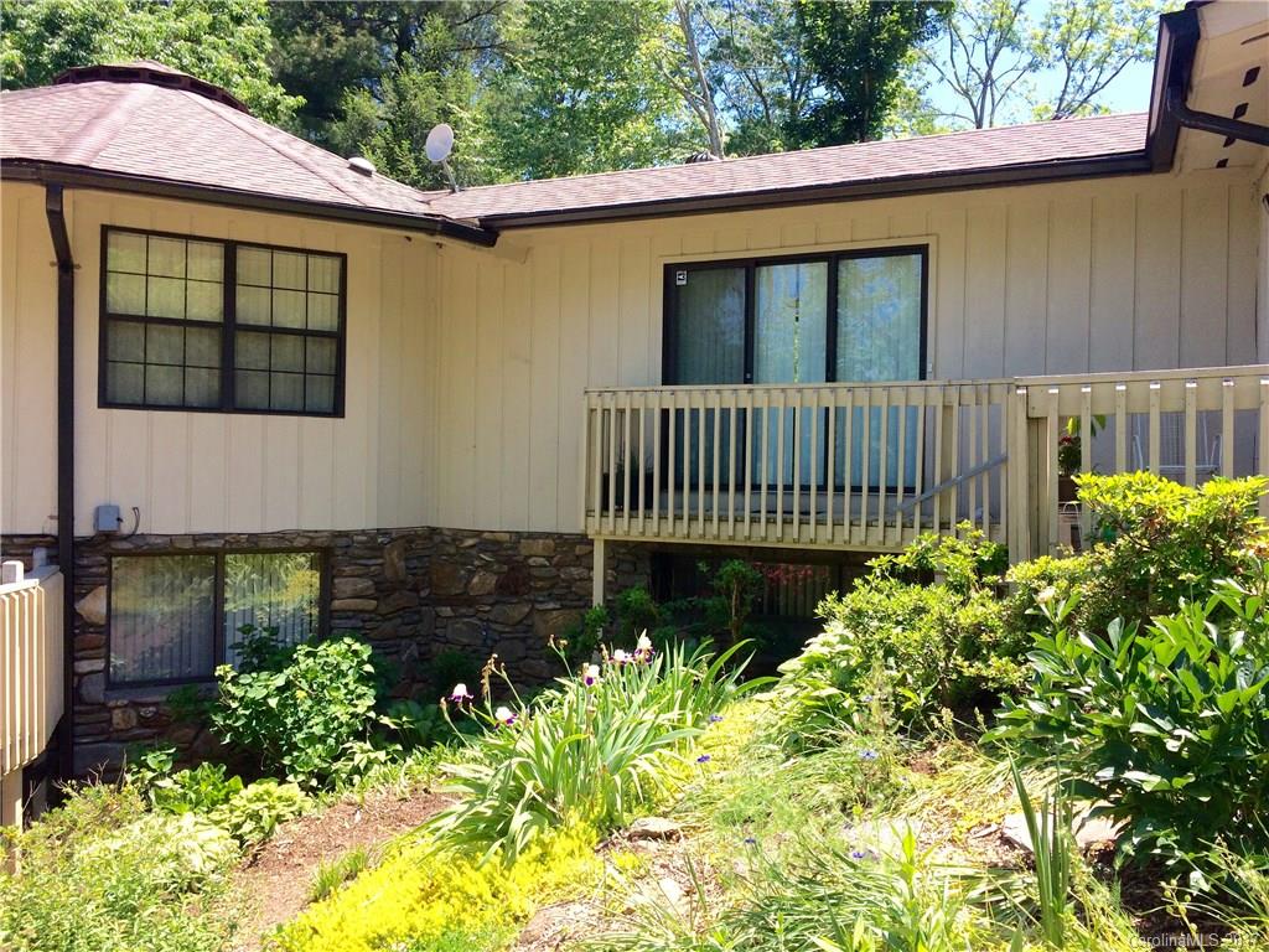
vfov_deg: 48.2
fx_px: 1063
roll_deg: +0.1
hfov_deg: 61.7
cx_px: 634
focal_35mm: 29
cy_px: 476
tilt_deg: +1.4
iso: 32
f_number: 2.2
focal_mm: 4.15
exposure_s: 1/912
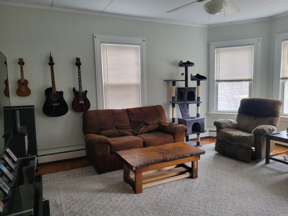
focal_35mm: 26
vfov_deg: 53.1
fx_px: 216
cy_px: 108
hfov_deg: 67.3
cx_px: 144
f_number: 1.8
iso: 200
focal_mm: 5.4
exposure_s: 1/120
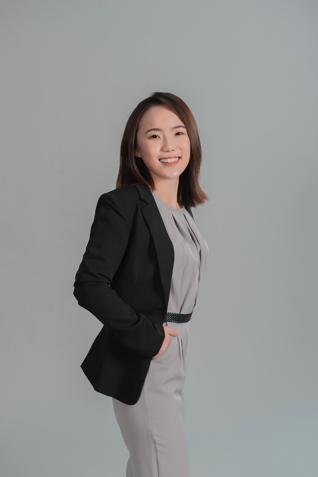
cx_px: 159
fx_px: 927
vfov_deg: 28.8
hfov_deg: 19.5
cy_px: 238
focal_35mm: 70
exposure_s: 1/160
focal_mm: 70
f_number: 6.3
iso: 250
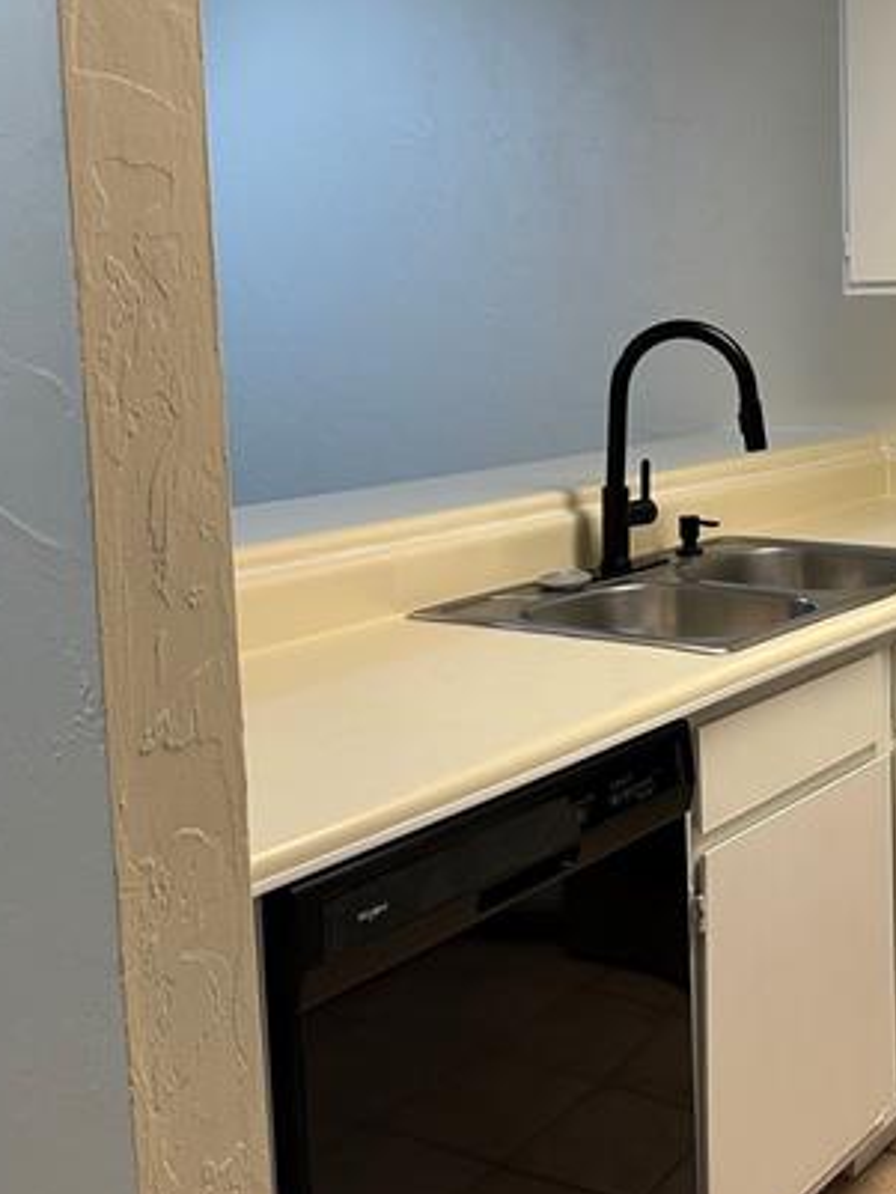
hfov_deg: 30.1
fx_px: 1587
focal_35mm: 46
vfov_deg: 41.0
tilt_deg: -6.6
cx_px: 819
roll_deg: +0.3
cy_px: 470
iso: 125
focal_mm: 6.86
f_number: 1.78
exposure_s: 1/60
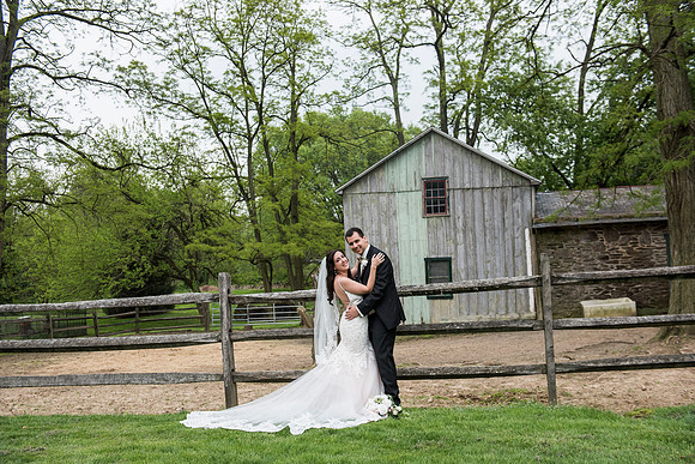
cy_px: 232
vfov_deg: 37.9
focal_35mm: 35
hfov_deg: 54.4
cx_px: 348
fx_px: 676
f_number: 4
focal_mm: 35
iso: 640
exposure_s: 1/3200
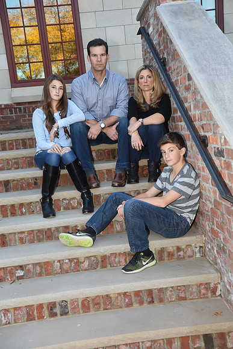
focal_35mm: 45
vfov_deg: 43.6
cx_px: 116
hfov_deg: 29.9
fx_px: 437
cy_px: 174
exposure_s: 1/100
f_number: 8
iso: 640
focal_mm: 45
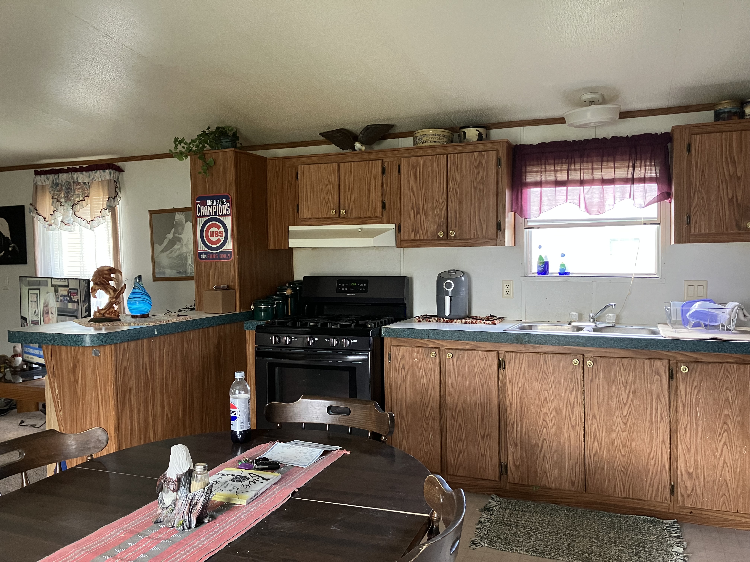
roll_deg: +0.8
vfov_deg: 49.7
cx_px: 375
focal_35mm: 28
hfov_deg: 63.4
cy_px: 281
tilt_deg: -2.8
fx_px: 607
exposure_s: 1/60
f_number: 1.8
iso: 250
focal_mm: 3.99
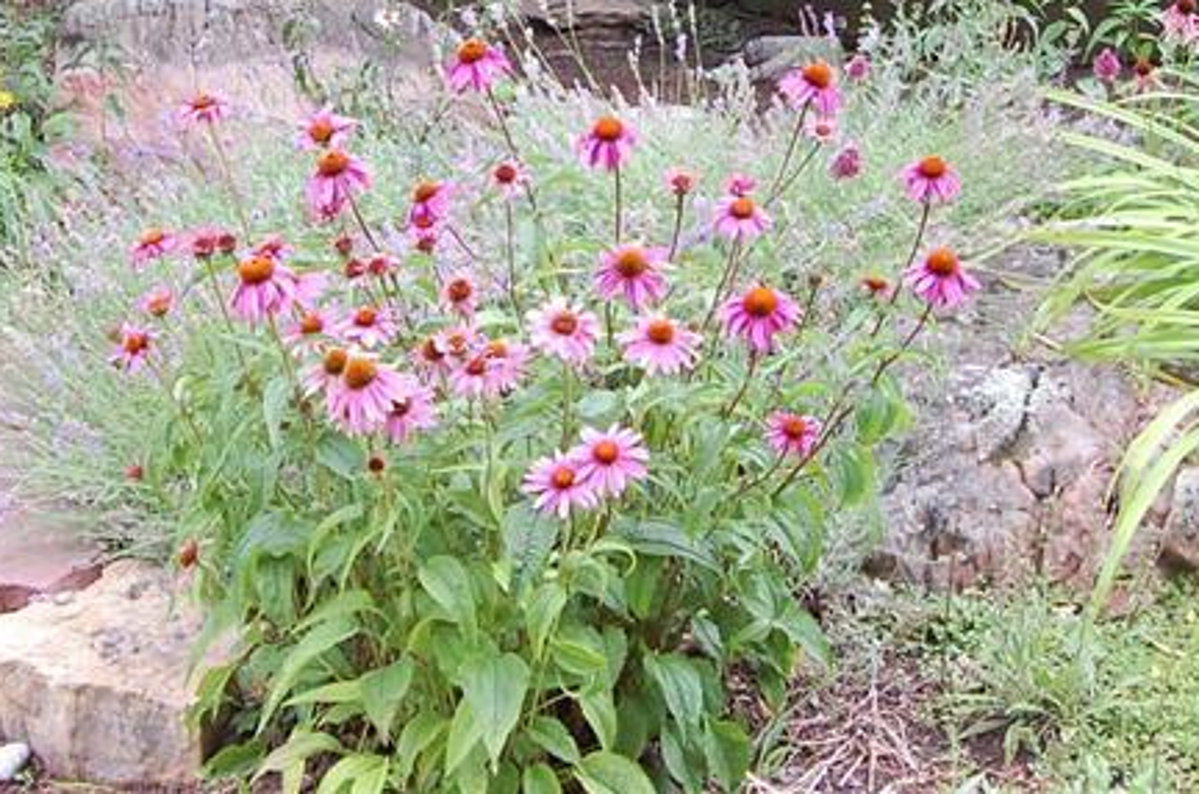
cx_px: 649
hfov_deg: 31.5
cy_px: -146
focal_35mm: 64
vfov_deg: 19.9
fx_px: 2127
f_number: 7.1
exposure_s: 1/30
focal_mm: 18
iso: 720
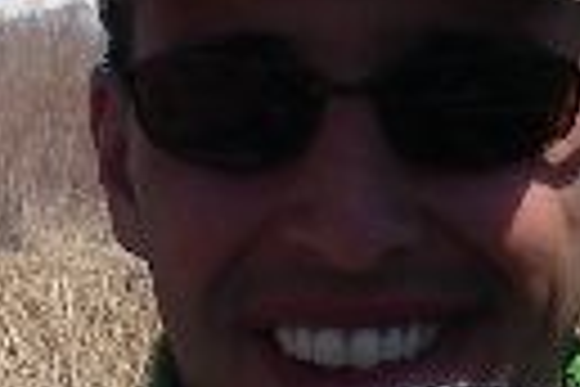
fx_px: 3947
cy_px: 382
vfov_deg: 5.6
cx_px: 45
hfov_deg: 8.4
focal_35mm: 245
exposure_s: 1/320
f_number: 6.6
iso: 64
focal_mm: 6.3
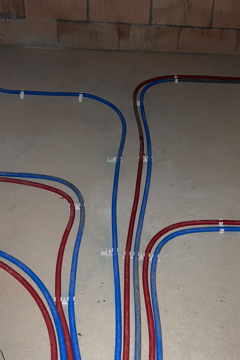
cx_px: 149
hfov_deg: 32.5
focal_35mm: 41
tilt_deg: -45.0
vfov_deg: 46.3
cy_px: 253
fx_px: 410
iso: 100
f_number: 1.6
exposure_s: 1/4
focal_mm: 4.2
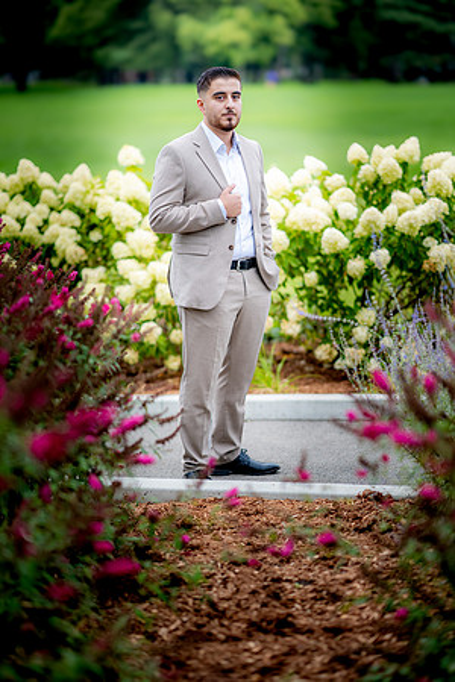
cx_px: 228
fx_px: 1611
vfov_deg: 23.9
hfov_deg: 16.1
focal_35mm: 85
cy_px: 341
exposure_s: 1/1250
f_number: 1.4
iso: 100
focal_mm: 85
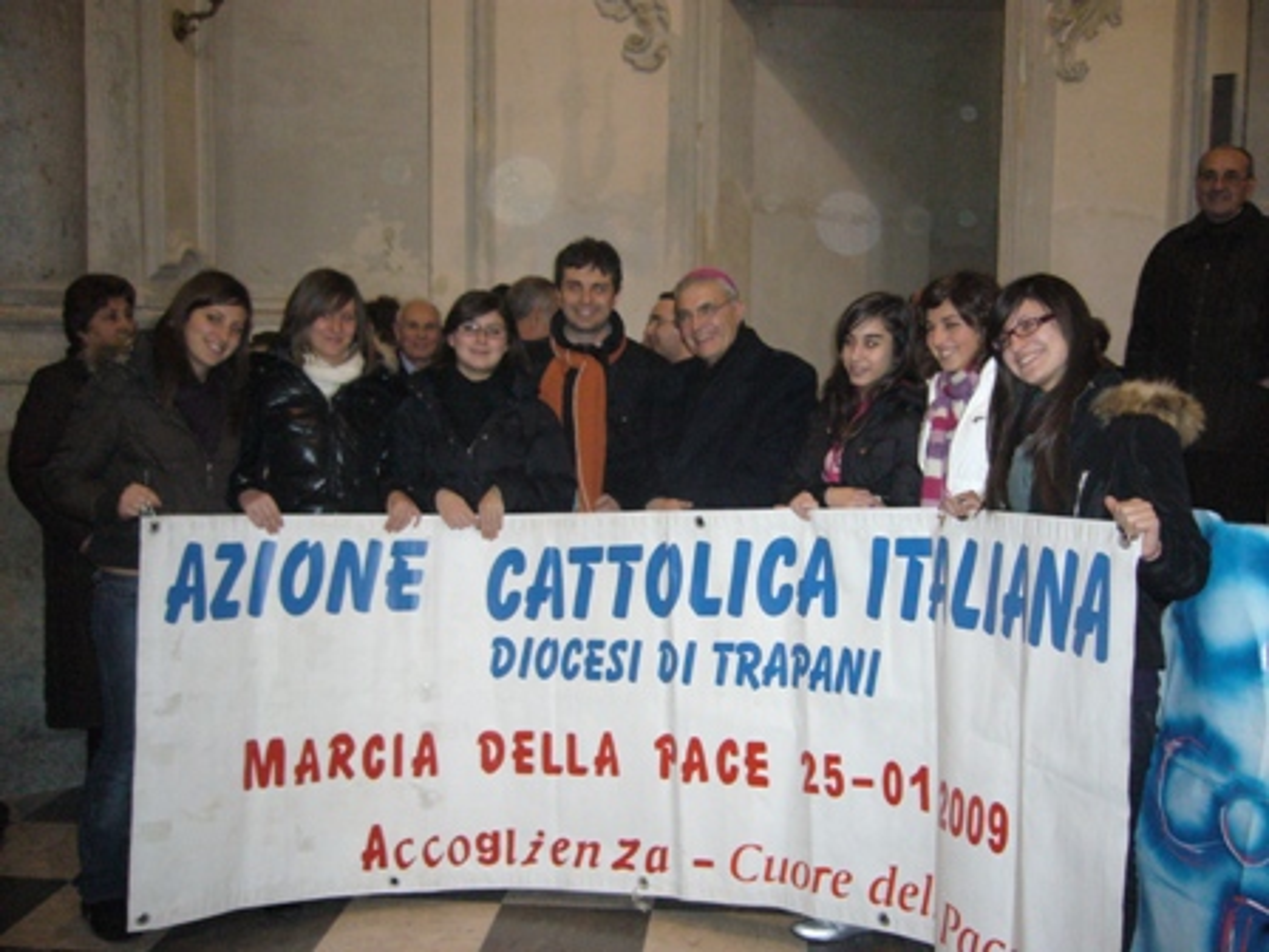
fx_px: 1283
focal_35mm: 35
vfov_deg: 40.7
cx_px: 634
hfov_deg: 52.6
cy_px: 476
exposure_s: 1/30
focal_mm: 5.8
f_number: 2.8
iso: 320
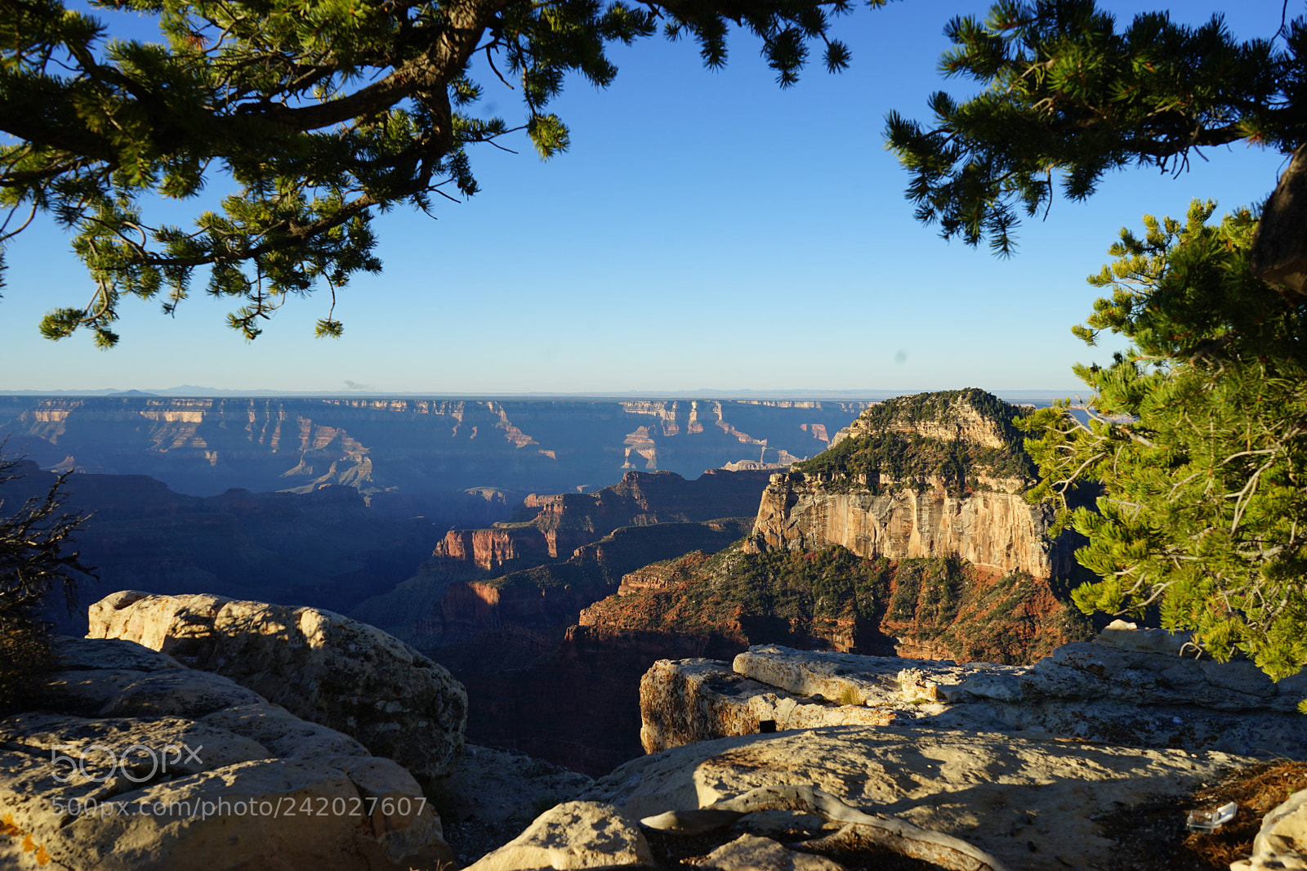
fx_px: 1016
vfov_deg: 46.4
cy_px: 436
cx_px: 654
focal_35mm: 28
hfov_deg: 65.5
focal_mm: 28
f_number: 9.5
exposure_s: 1/90
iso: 100
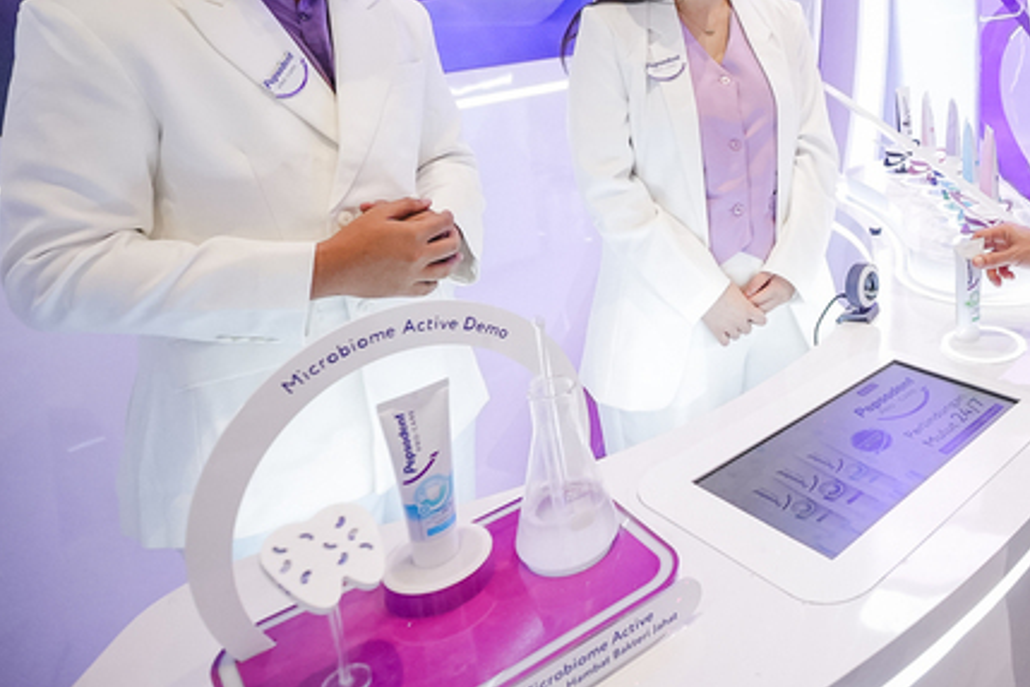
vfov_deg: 43.0
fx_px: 801
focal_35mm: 28
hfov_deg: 57.2
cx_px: 910
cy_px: 85
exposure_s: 1/400
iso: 2000
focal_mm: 10
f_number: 2.8
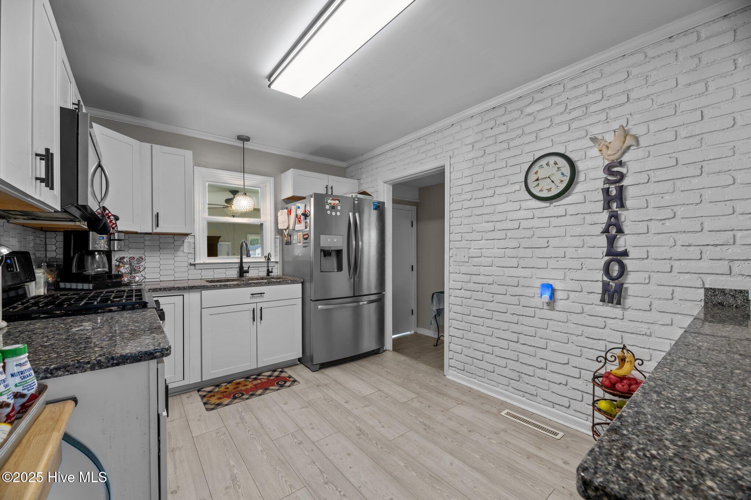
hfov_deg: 104.3
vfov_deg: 81.2
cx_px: 376
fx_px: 292
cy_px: 250
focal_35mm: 14
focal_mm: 14
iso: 100
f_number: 9
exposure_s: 1.6
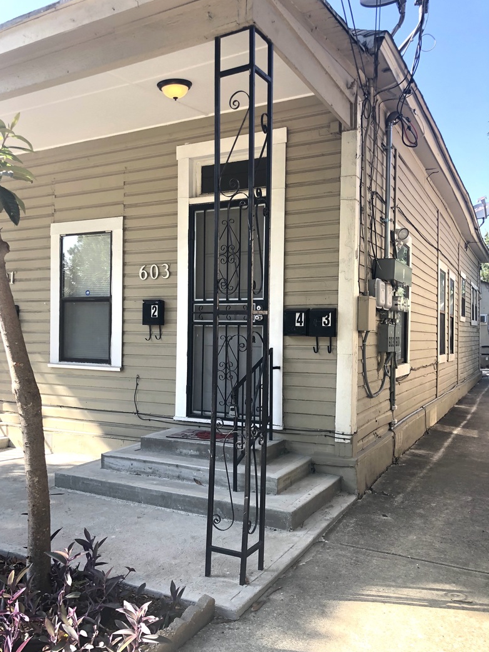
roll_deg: -0.7
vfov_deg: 61.7
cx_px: 239
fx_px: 546
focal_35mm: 29
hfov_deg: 48.2
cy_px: 334
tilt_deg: +0.9
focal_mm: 4
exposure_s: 1/292
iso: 20
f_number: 1.8
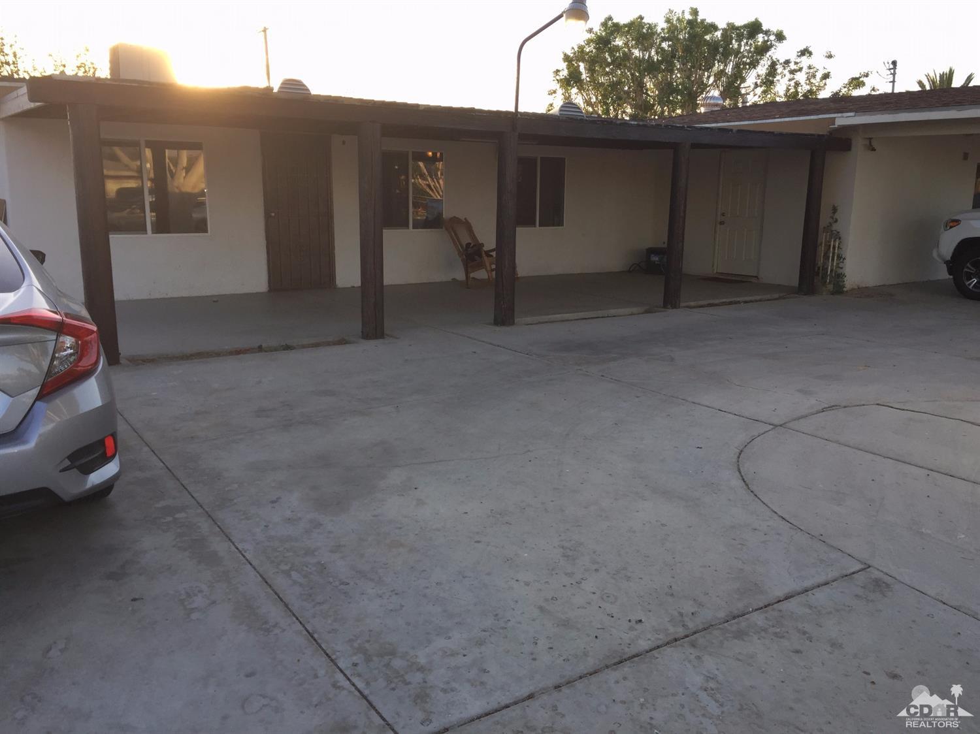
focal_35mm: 29
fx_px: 821
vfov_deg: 48.2
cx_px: 490
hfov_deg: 61.7
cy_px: 367
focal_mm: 4.15
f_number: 2.2
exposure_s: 1/302
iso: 32
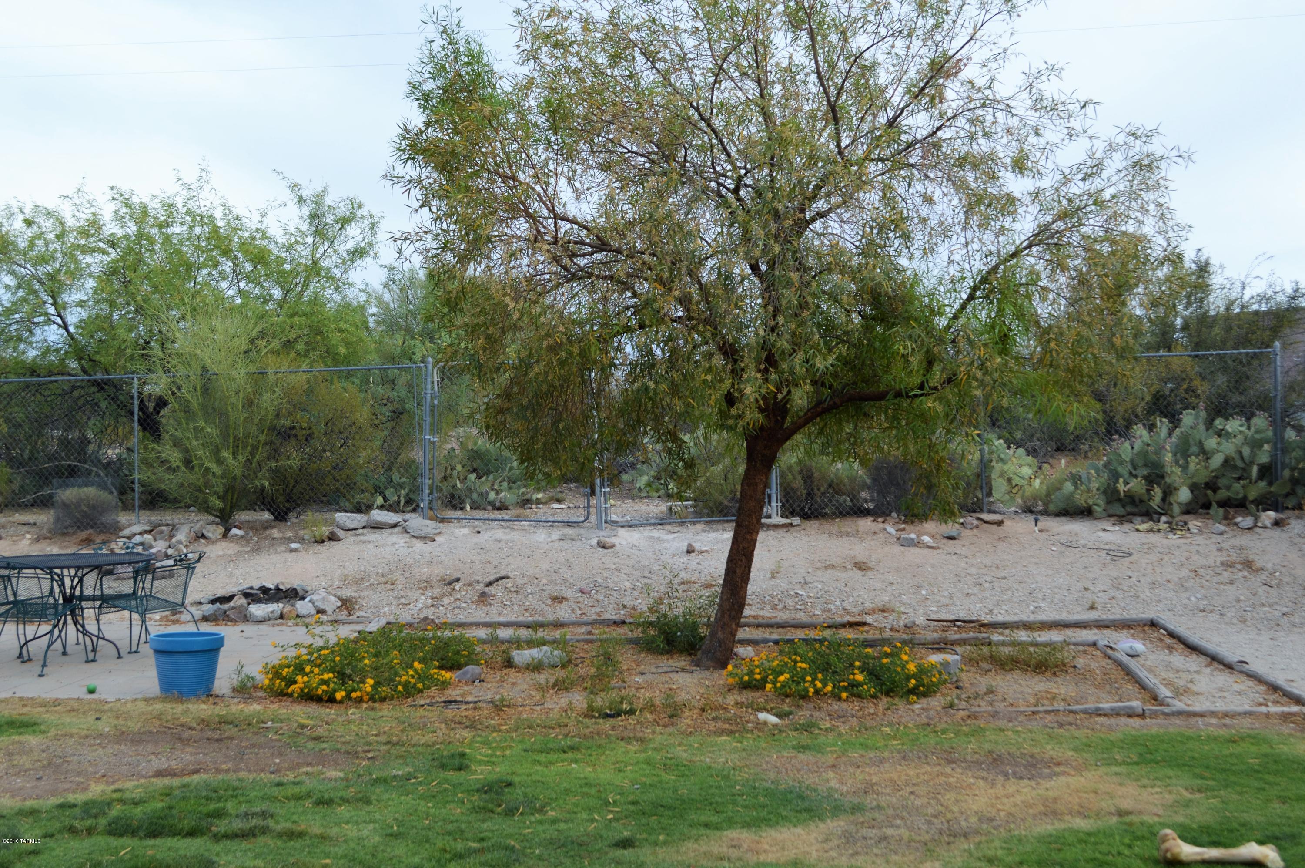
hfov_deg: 49.6
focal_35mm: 39
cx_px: 652
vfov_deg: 34.1
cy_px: 434
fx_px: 1412
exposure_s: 1/125
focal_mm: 26
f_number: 5.6
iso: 100
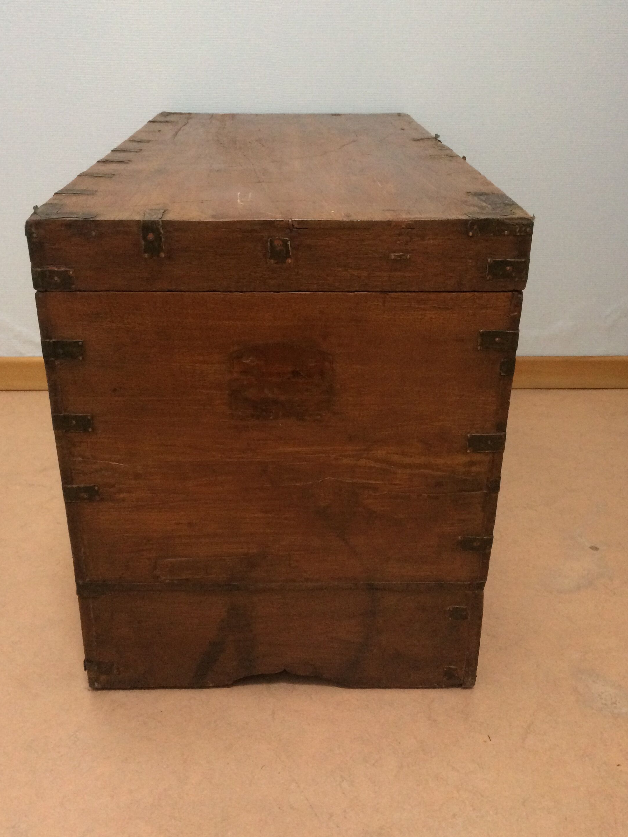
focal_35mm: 33
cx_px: 305
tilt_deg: -25.4
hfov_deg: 42.9
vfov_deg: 55.3
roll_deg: +0.8
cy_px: 397
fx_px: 798
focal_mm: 4.15
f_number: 2.2
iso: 320
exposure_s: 1/33
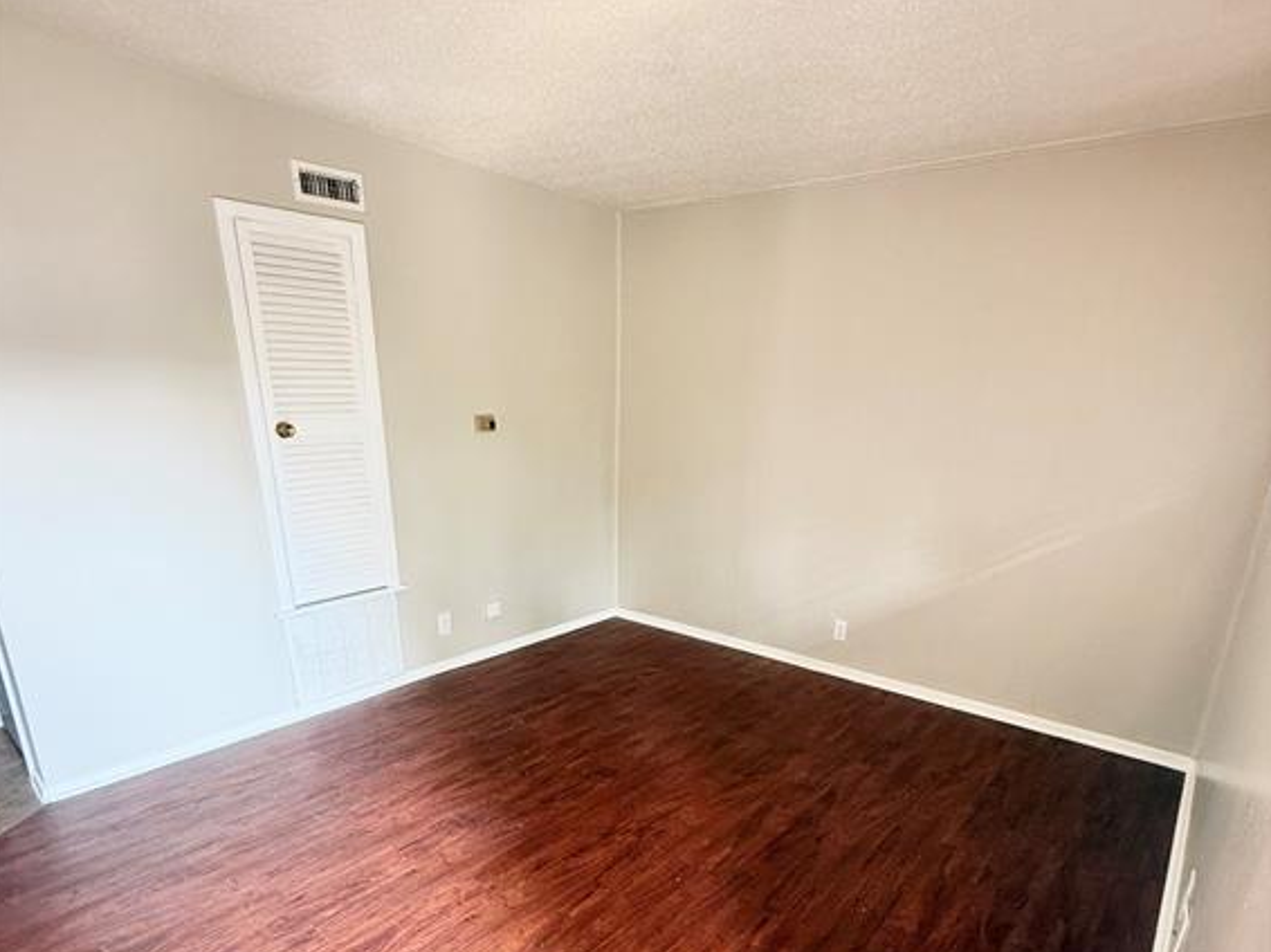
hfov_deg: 84.7
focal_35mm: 19
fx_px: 697
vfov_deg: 67.1
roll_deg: -1.1
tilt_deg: -17.2
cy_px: 622
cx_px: 633
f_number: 2.2
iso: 320
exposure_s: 1/99
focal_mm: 2.22
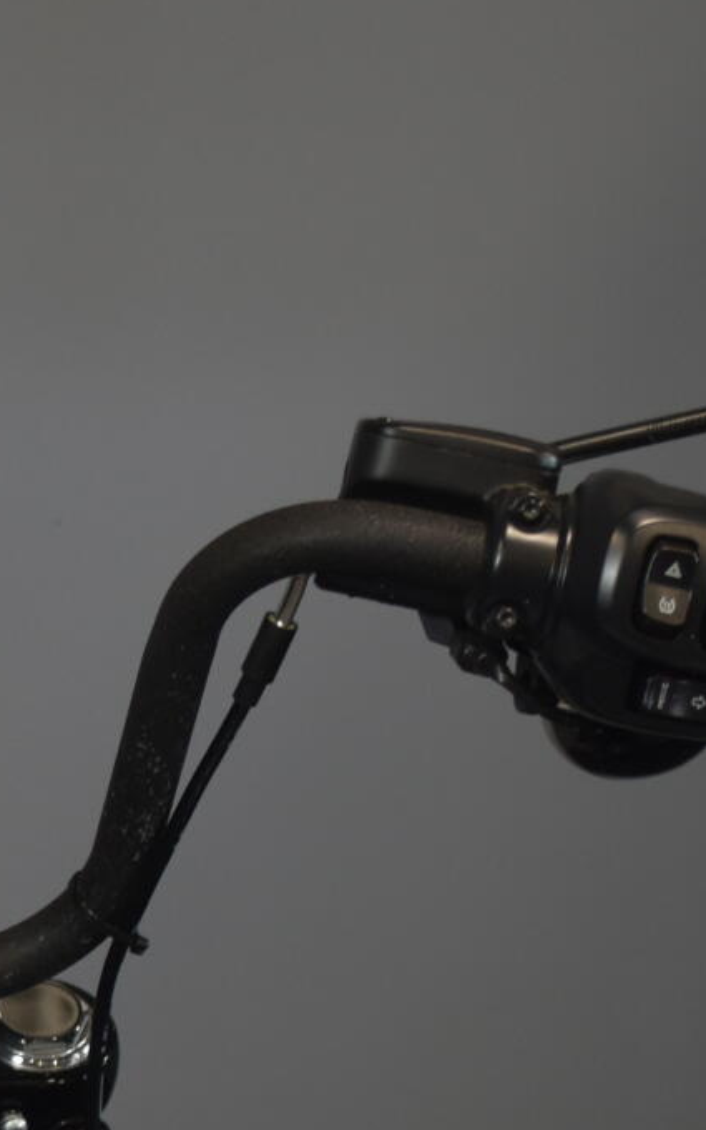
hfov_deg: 8.5
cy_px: 822
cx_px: -191
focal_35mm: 153
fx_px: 4710
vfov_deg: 13.6
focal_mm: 34
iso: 560
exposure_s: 1/30
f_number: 5
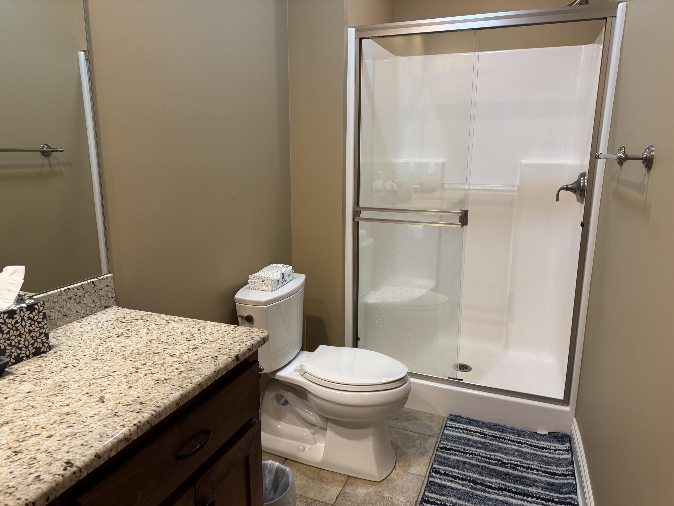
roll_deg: -1.1
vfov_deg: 56.8
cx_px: 337
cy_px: 253
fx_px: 467
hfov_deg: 71.6
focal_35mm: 24
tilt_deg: -13.7
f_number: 1.78
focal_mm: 6.76
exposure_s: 1/60
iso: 200
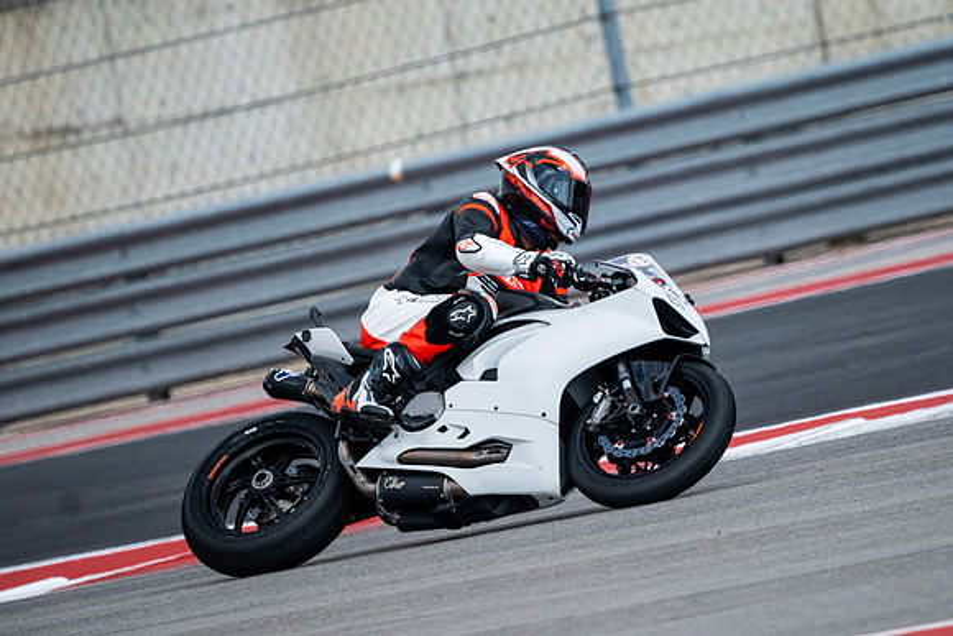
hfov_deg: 2.7
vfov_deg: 1.8
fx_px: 19858
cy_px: 318
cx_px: 476
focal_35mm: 750
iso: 1250
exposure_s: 1/4000
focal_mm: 500
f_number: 5.6
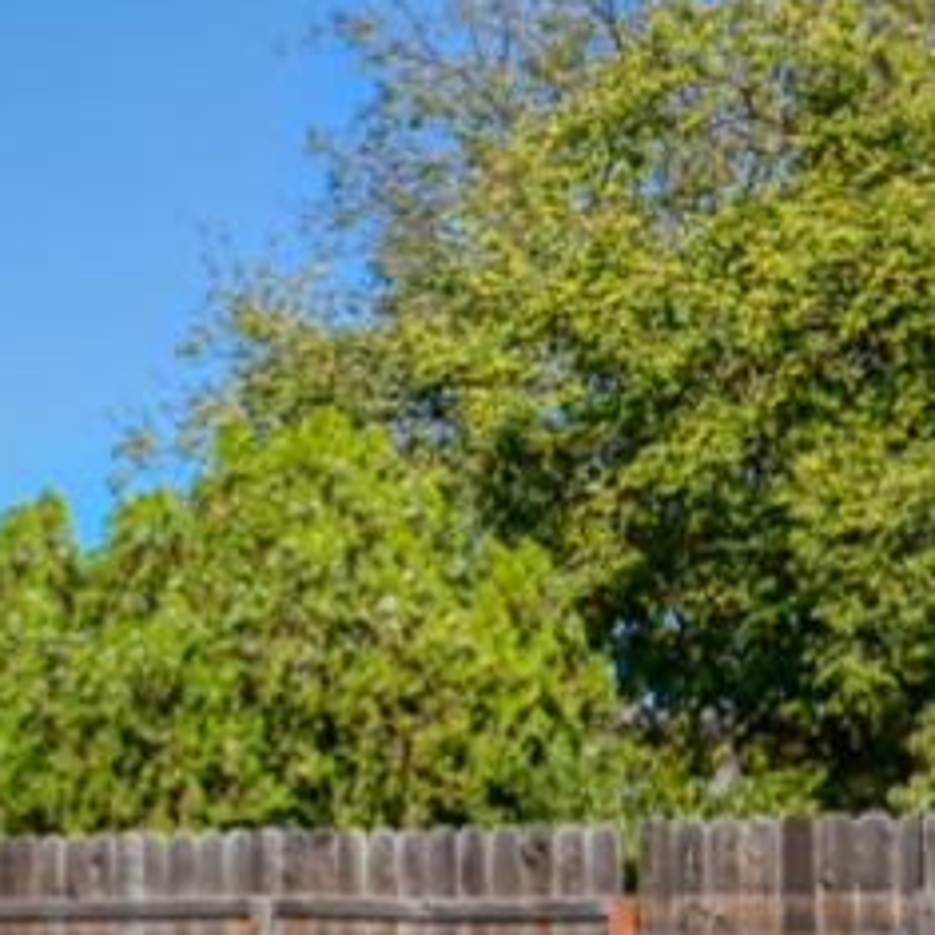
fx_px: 2322
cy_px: 931
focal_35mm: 76
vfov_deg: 21.9
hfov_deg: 17.6
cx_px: -820
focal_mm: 14
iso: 400
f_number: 10
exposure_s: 1/500
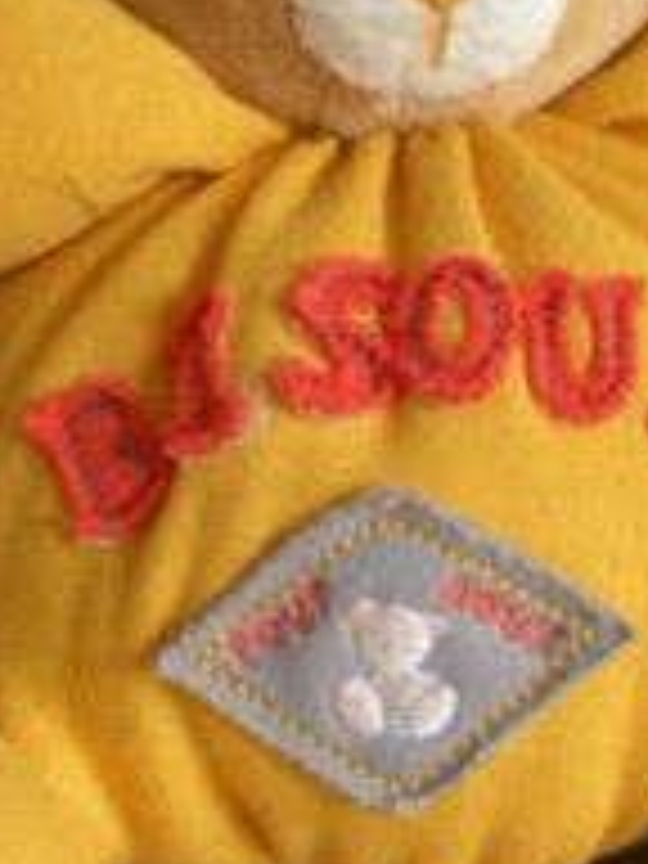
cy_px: 288
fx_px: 2571
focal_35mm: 103
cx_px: 436
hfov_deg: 14.3
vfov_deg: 19.0
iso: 200
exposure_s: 1/18.4
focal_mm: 6.3
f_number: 3.1
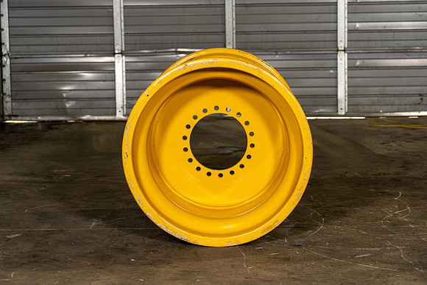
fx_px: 1234
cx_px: 214
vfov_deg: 13.2
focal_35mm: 104
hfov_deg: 19.6
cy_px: 142
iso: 800
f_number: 5.6
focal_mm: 104
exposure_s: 1/125
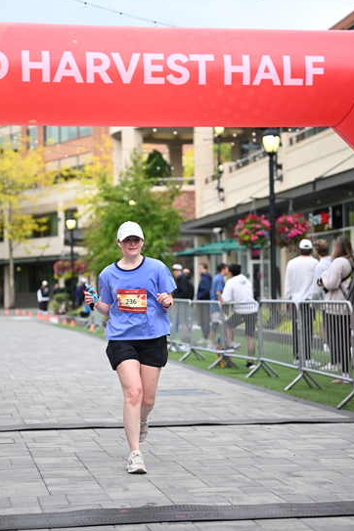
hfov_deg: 17.5
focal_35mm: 78
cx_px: 177
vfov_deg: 26.0
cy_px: 263
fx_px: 1150
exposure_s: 1/1600
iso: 640
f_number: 2.8
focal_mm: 77
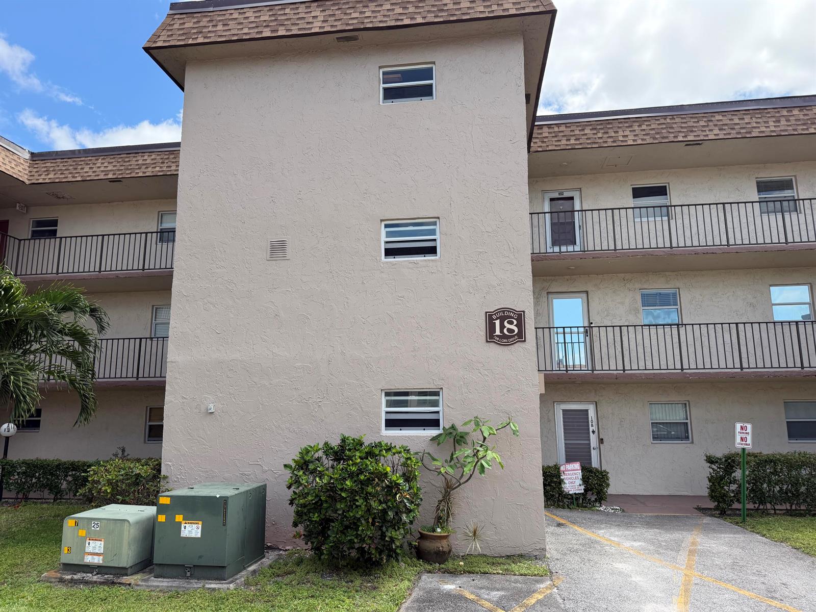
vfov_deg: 56.8
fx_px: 566
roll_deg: +0.2
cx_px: 408
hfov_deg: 71.6
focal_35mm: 24
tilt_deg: +9.7
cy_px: 306
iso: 100
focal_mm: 6.76
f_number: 1.78
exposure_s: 1/2525
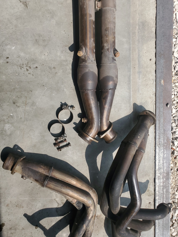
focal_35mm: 26
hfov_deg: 53.1
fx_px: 178
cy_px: 118
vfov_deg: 67.3
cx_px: 89
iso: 50
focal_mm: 4.3
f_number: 2.4
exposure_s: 1/1047
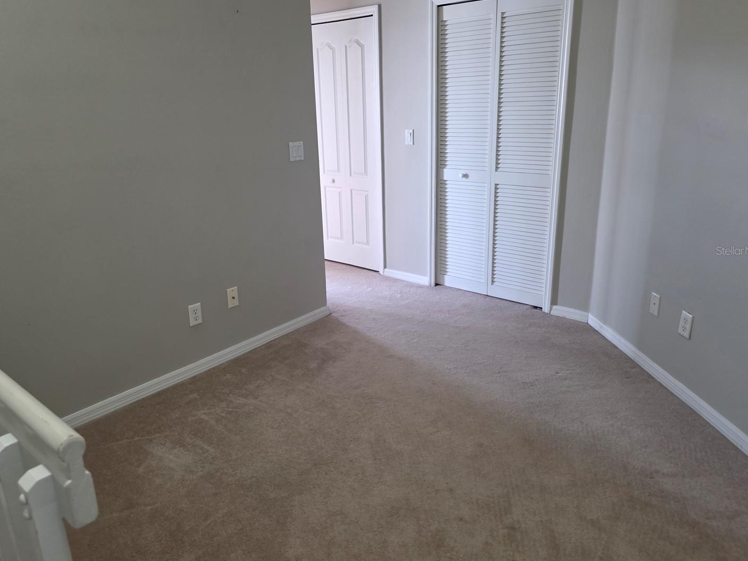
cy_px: 250
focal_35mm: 26
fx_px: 562
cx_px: 343
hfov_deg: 67.2
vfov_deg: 53.0
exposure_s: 1/120
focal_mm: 6.3
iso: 640
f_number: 1.7
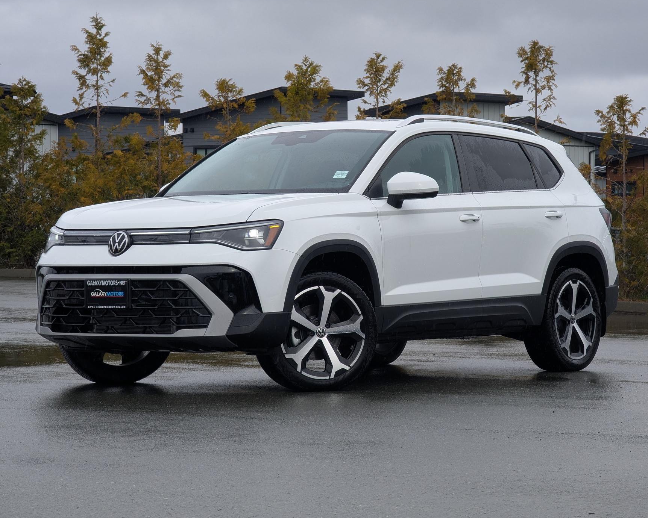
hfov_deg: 15.6
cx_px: 331
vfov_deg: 12.5
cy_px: 235
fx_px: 2359
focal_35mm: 123
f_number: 3.5
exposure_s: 1/316
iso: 38
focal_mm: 19
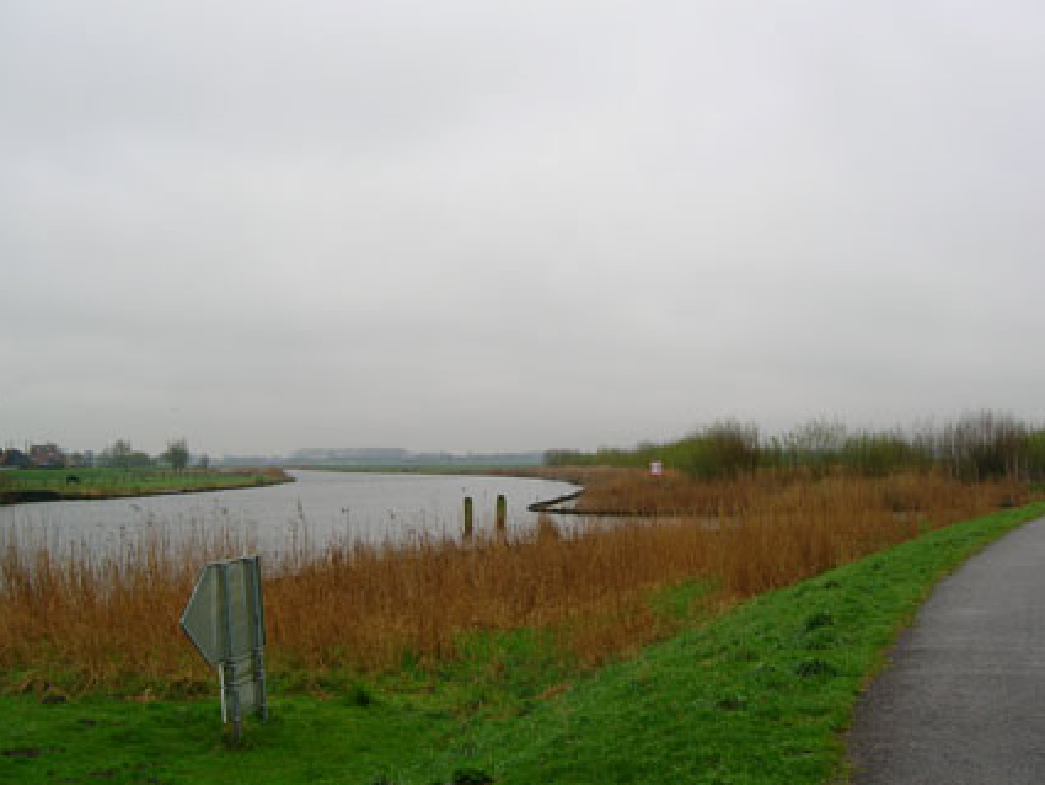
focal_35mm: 36
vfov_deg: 39.7
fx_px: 1087
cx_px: 502
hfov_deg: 51.3
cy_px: 410
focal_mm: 5.7
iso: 50
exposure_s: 1/106
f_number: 4.9
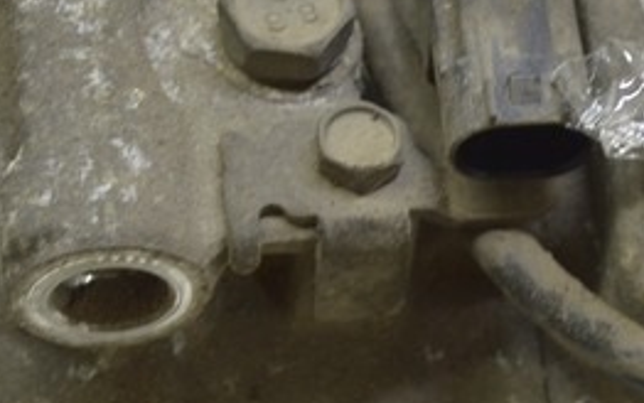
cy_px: 274
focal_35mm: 185
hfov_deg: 11.3
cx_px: 452
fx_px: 3248
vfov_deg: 7.1
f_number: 5.6
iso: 400
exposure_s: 1/20
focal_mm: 31
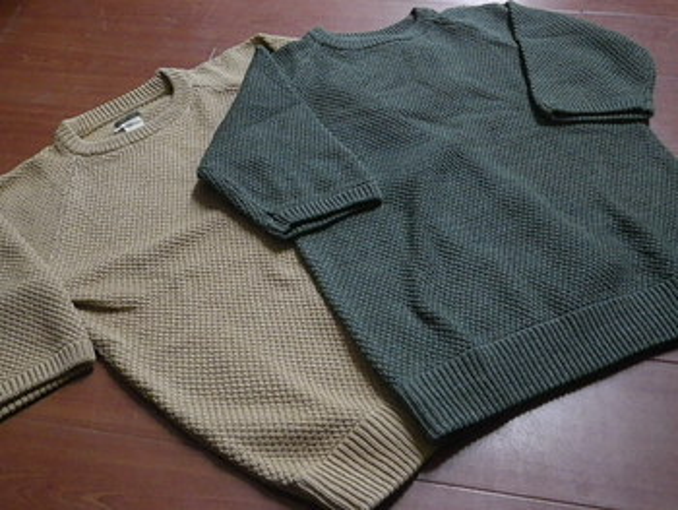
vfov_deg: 41.8
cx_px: 339
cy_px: 255
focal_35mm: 34
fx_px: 666
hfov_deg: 53.9
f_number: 3.8
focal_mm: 6.1
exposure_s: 1/30
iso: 800
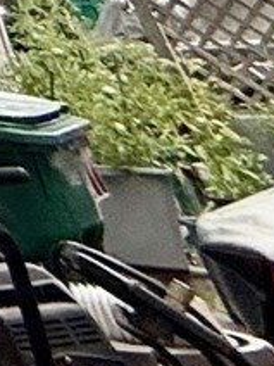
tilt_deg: +29.6
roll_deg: +2.1
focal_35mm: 135
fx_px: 1425
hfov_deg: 5.5
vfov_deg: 10.0
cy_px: -798
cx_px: -1301
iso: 50
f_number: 2.2
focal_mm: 2.22
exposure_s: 1/182
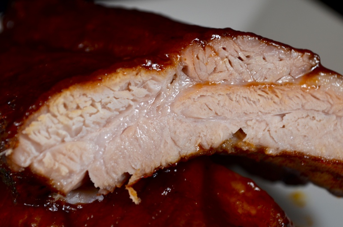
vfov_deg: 16.5
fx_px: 784
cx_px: 172
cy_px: 114
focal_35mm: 82
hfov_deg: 24.7
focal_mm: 55
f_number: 8
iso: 320
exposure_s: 1/60
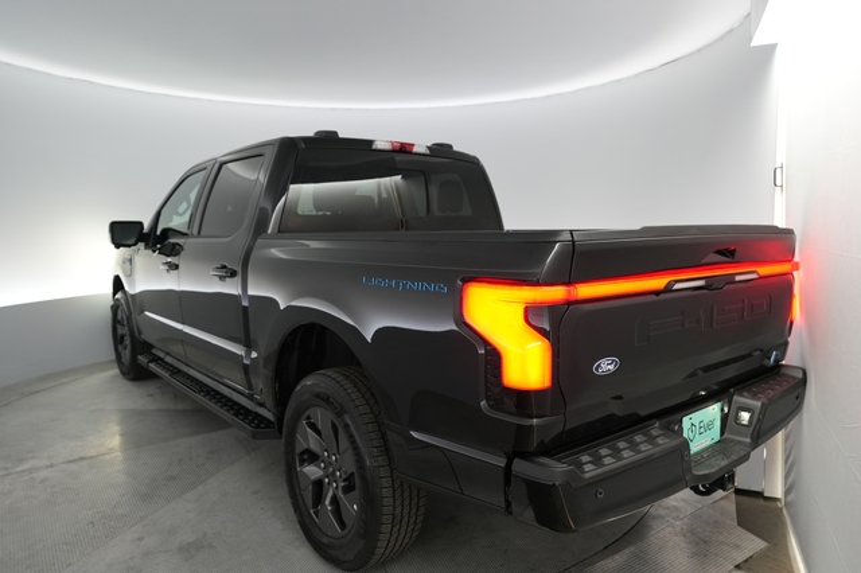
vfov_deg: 53.1
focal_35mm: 24
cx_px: 430
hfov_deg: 73.8
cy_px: 286
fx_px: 574
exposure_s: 1/160
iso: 1600
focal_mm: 24
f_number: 3.2
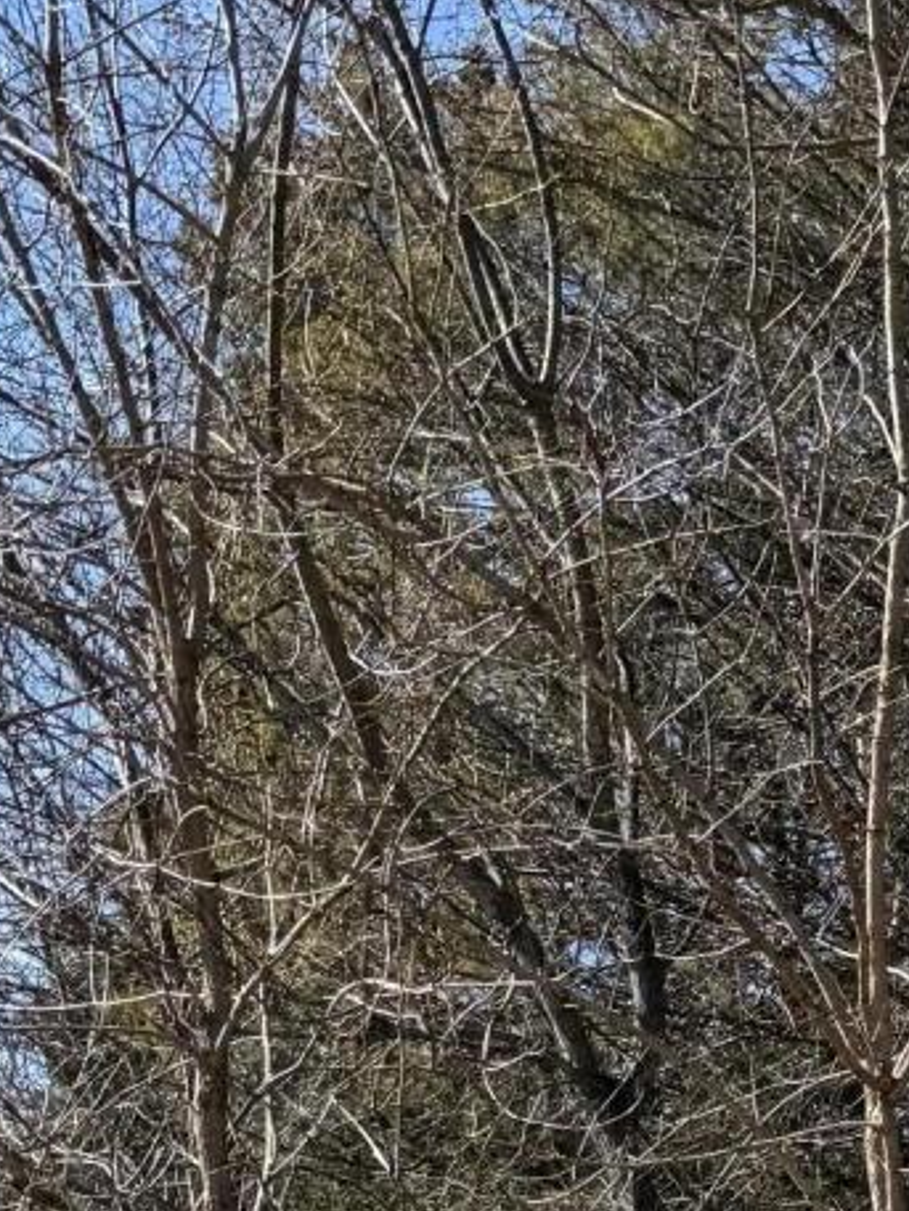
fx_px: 3675
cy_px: 1577
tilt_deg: +6.1
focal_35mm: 105
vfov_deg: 17.5
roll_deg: +1.2
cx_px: 1609
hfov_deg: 12.9
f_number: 1.78
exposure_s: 1/1770
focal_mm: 6.76
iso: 80
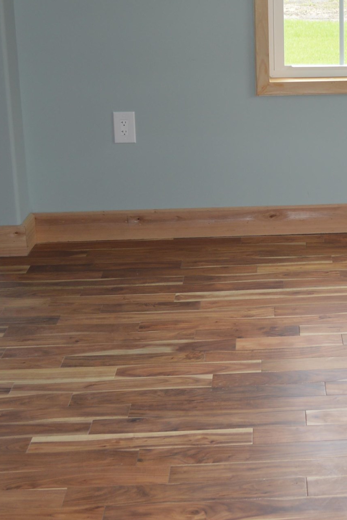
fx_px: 1041
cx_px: 406
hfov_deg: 18.1
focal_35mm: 72
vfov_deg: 27.9
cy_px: 171
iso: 200
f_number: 4
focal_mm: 20
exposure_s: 1/125
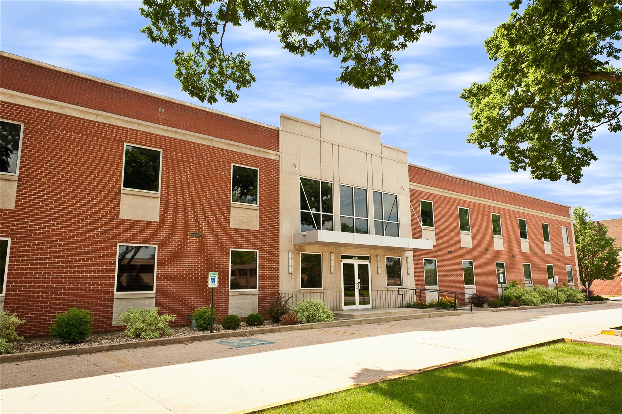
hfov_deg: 73.8
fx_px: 414
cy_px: 207
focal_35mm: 24
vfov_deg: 53.0
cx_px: 311
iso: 200
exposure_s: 1/125
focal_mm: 24
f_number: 8
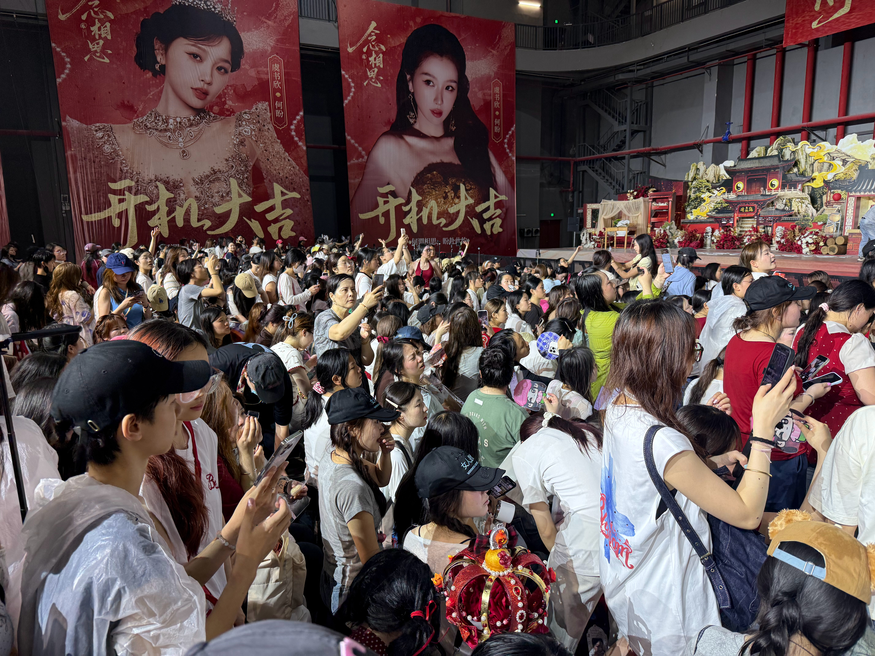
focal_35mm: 24
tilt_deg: -9.4
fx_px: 607
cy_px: 328
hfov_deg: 71.6
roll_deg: +0.5
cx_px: 438
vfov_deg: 56.8
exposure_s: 1/100
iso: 160
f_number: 1.78
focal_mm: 6.76
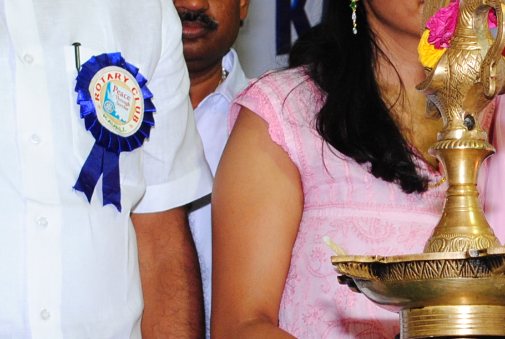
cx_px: 500
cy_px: 97
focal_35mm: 210
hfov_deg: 9.7
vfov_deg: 6.6
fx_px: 2952
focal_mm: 44
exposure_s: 1/125
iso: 400
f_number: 7.1
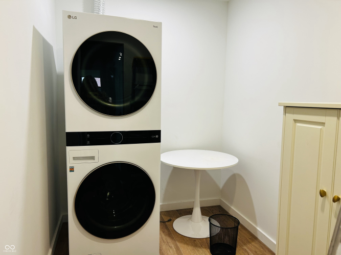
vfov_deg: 53.0
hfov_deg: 67.3
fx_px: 256
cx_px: 170
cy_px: 128
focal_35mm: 26
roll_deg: -1.2
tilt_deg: -6.6
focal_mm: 5.7
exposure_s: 1/60
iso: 80
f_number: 1.5
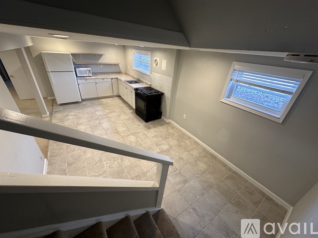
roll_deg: -4.6
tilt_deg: -28.6
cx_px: 159
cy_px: 119
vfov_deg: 85.7
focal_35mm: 14
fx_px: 129
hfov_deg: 102.1
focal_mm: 2.22
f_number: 2.2
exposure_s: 1/60
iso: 200
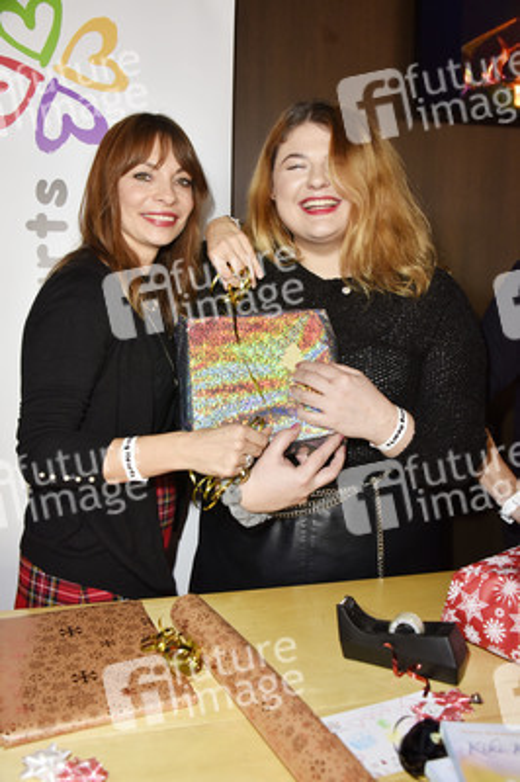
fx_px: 694
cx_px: 260
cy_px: 391
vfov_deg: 58.8
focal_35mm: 32
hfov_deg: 41.0
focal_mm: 32
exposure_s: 1/60
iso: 1000
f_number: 5.6
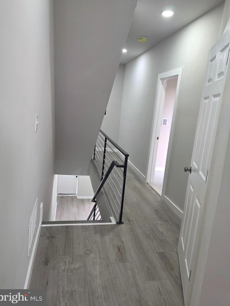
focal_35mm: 24
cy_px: 147
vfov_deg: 71.6
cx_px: 114
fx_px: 213
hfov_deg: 56.8
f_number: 1.7
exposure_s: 1/120
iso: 250
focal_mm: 6.3
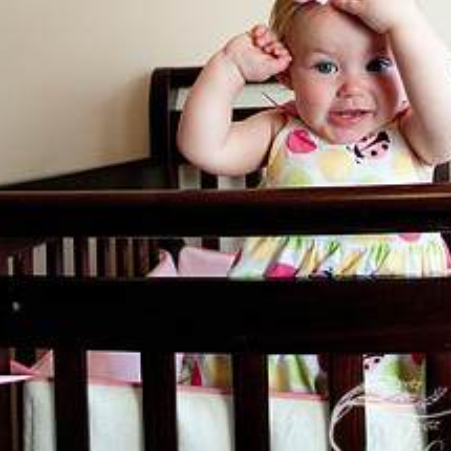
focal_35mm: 48
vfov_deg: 33.6
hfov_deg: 35.3
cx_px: 255
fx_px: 708
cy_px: 52
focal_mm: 18
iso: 800
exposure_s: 1/250
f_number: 3.5
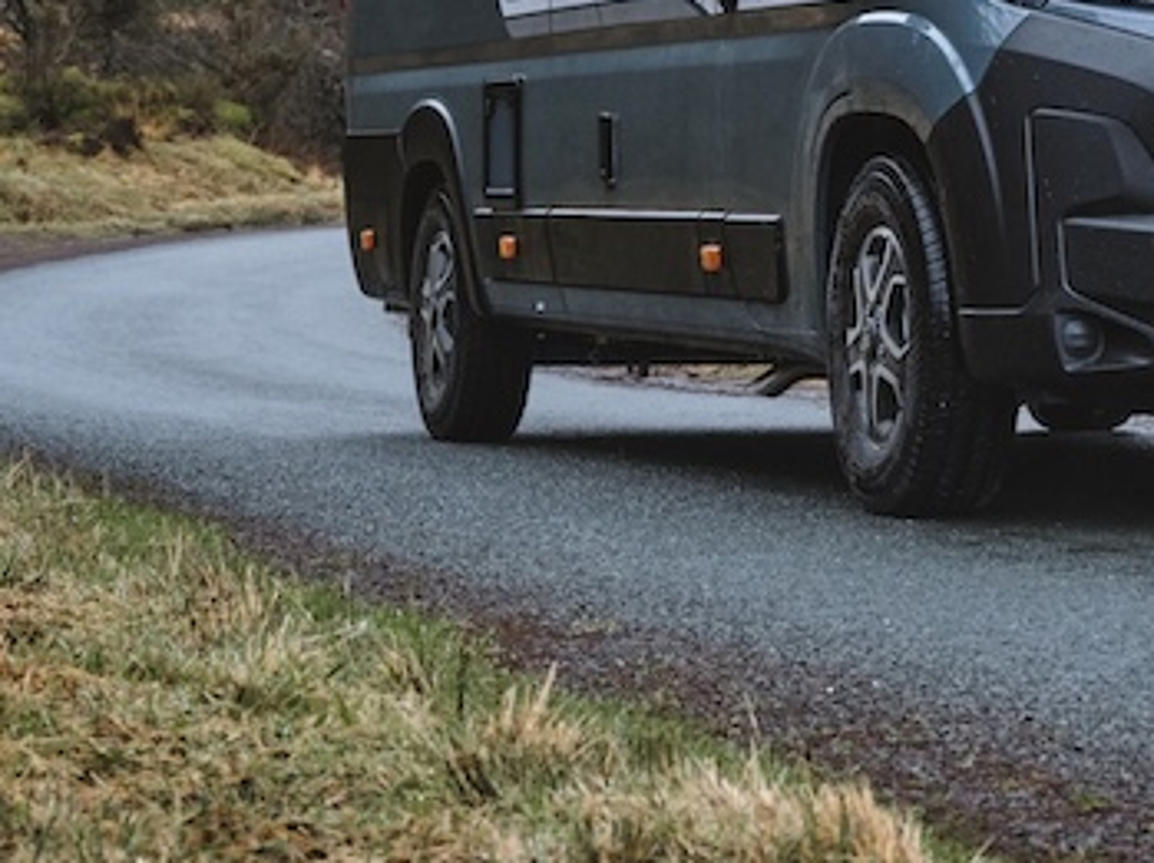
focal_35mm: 148
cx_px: 1108
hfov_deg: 13.2
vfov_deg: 9.7
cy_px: -483
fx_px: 4929
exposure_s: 1/60
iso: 640
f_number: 7.1
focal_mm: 54.1
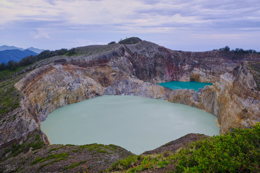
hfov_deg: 54.4
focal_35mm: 35
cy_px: 86
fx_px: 253
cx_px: 130
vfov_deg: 37.8
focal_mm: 23
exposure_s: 1/80
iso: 400
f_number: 4
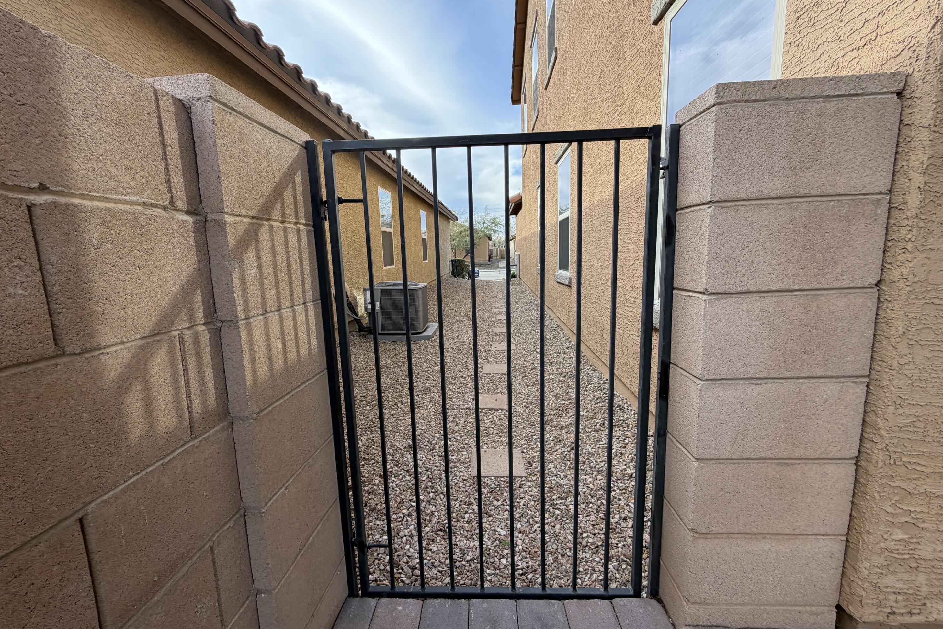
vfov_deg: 77.3
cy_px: 312
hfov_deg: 100.4
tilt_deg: -7.5
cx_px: 464
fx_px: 393
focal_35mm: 15
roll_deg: +2.7
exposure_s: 1/301
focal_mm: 2.22
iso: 50
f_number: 2.2
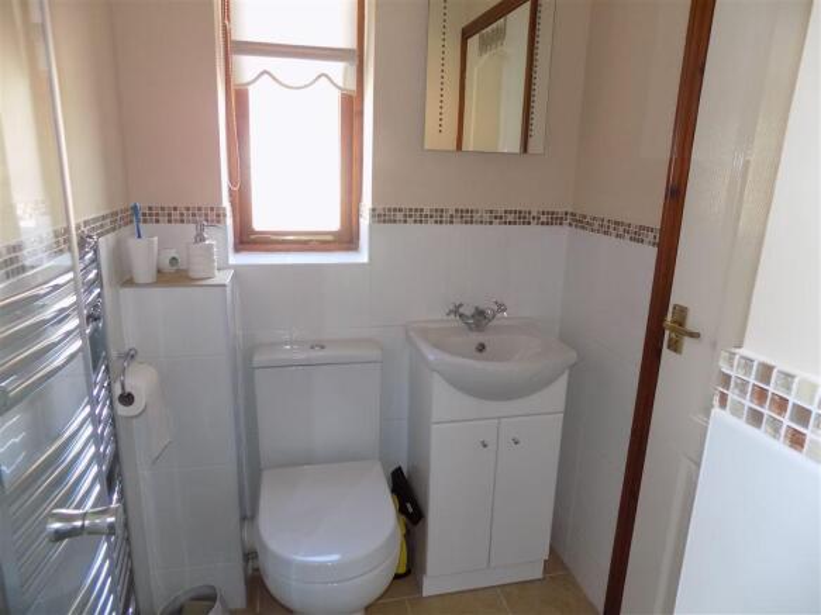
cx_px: 410
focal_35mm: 23
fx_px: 545
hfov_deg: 73.9
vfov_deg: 58.9
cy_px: 308
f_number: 3.1
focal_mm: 4
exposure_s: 1/30
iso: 200
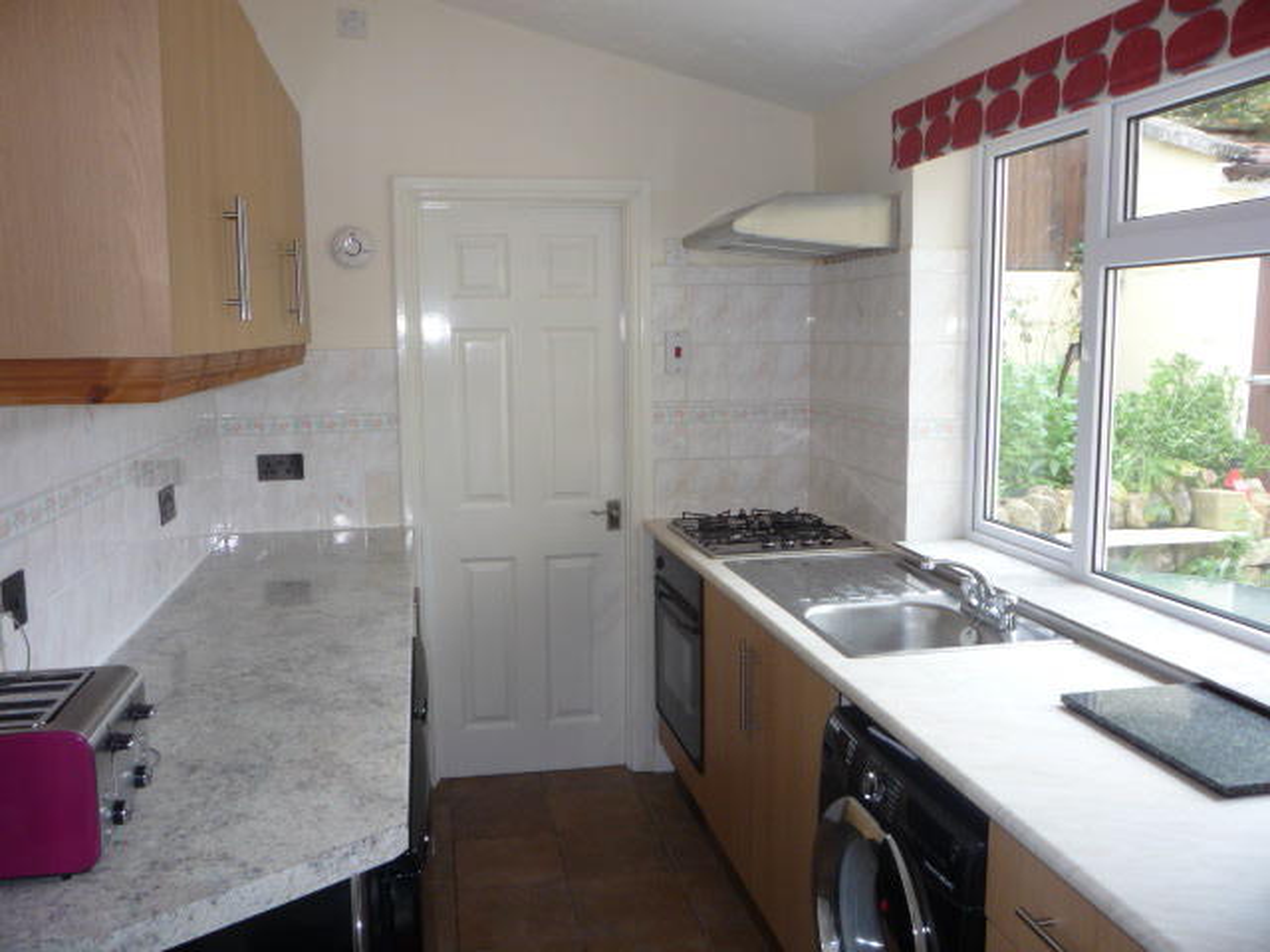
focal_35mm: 30
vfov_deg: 46.8
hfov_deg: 60.0
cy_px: 476
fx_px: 1101
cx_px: 635
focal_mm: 5.2
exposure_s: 1/30
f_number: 3.3
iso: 125
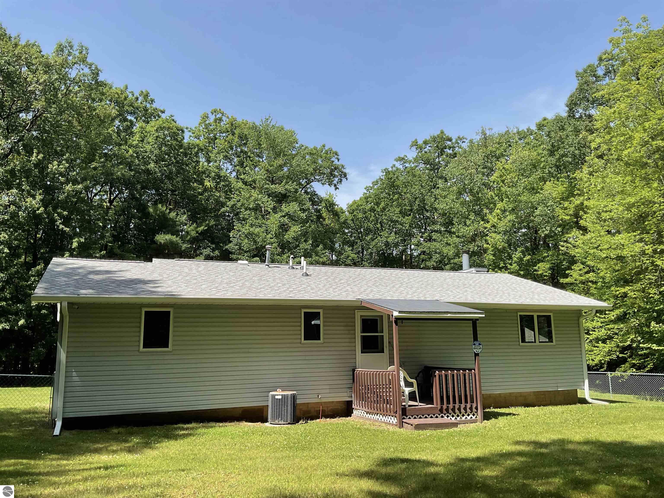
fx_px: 556
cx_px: 332
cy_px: 249
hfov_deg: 61.7
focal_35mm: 29
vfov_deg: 48.2
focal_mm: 3
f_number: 1.8
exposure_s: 1/978
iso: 16
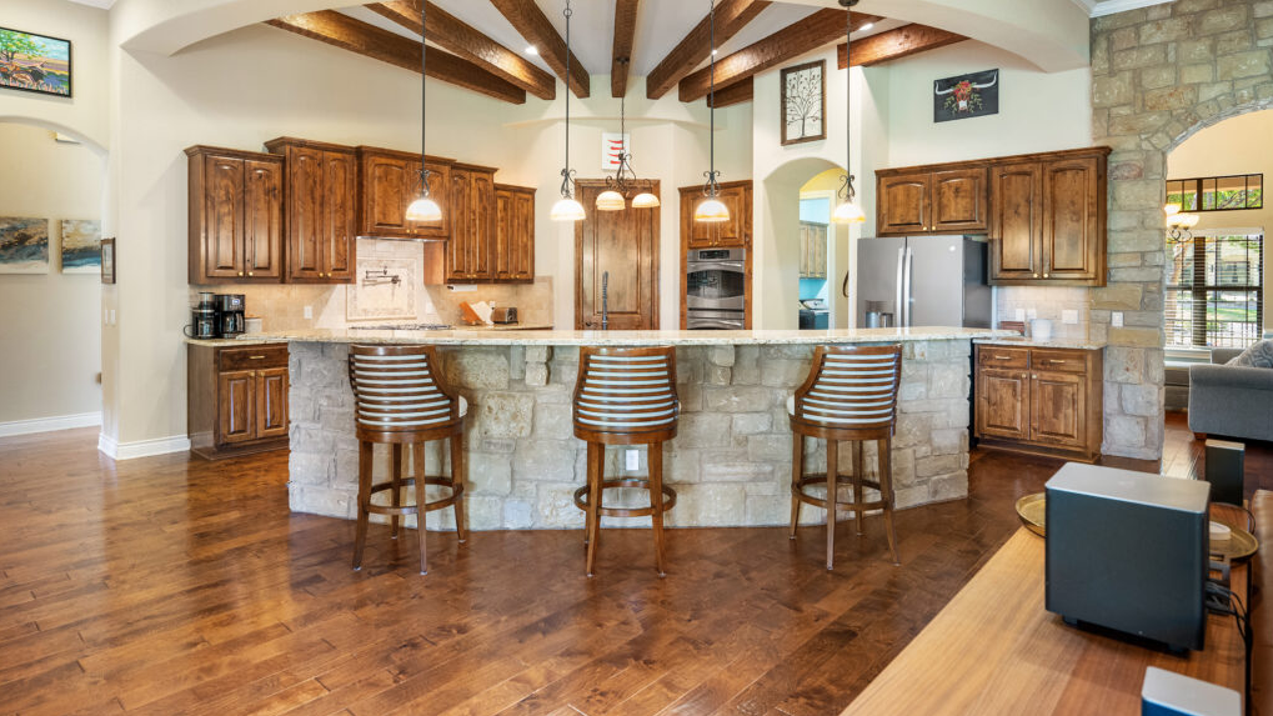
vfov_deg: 54.4
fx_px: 693
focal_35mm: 21
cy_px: 297
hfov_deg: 85.1
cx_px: 637
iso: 500
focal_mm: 19.5
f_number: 9
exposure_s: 1/15
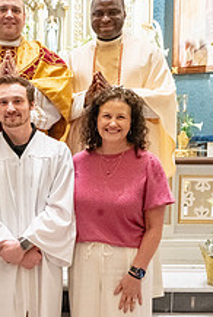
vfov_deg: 29.9
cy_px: 195
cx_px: 7
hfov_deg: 19.8
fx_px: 593
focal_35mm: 67
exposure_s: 1/60
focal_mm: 32.5
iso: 5000
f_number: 7.1
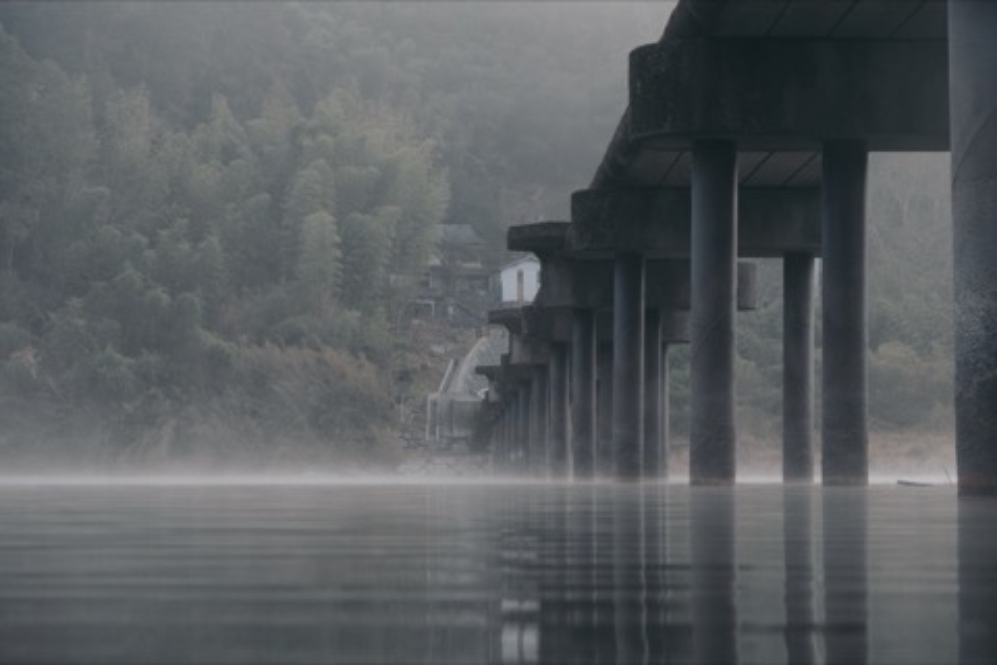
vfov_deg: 16.5
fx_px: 2298
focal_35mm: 83
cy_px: 332
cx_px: 498
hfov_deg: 24.5
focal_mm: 55
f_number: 5
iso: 1250
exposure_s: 1/400
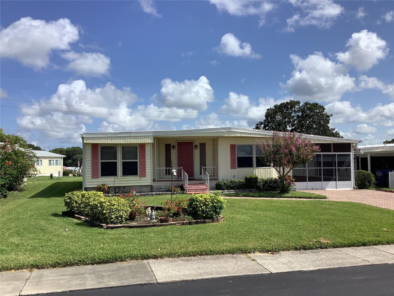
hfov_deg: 58.4
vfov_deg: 45.4
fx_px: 353
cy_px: 148
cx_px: 197
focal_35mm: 31
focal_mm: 3.3
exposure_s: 1/1988
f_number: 2.4
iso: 25
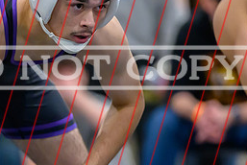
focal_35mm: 505
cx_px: 62
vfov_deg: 2.7
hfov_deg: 4.1
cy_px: 79
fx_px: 3469
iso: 6400
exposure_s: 1/640
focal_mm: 200
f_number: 2.8
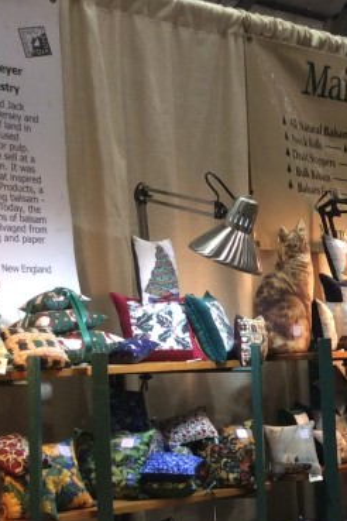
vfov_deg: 21.2
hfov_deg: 13.2
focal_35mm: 95
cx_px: 601
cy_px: 425
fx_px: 1373
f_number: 2.4
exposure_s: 1/24
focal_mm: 3.3
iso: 50
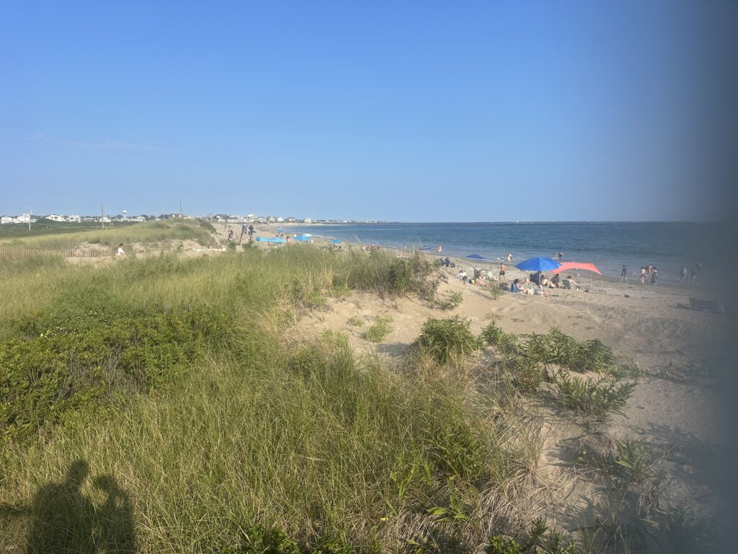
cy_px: 277
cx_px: 369
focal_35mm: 24
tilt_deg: -6.3
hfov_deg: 71.6
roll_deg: -0.3
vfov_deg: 56.8
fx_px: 512
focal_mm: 6.86
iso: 80
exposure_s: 1/4762
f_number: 1.78
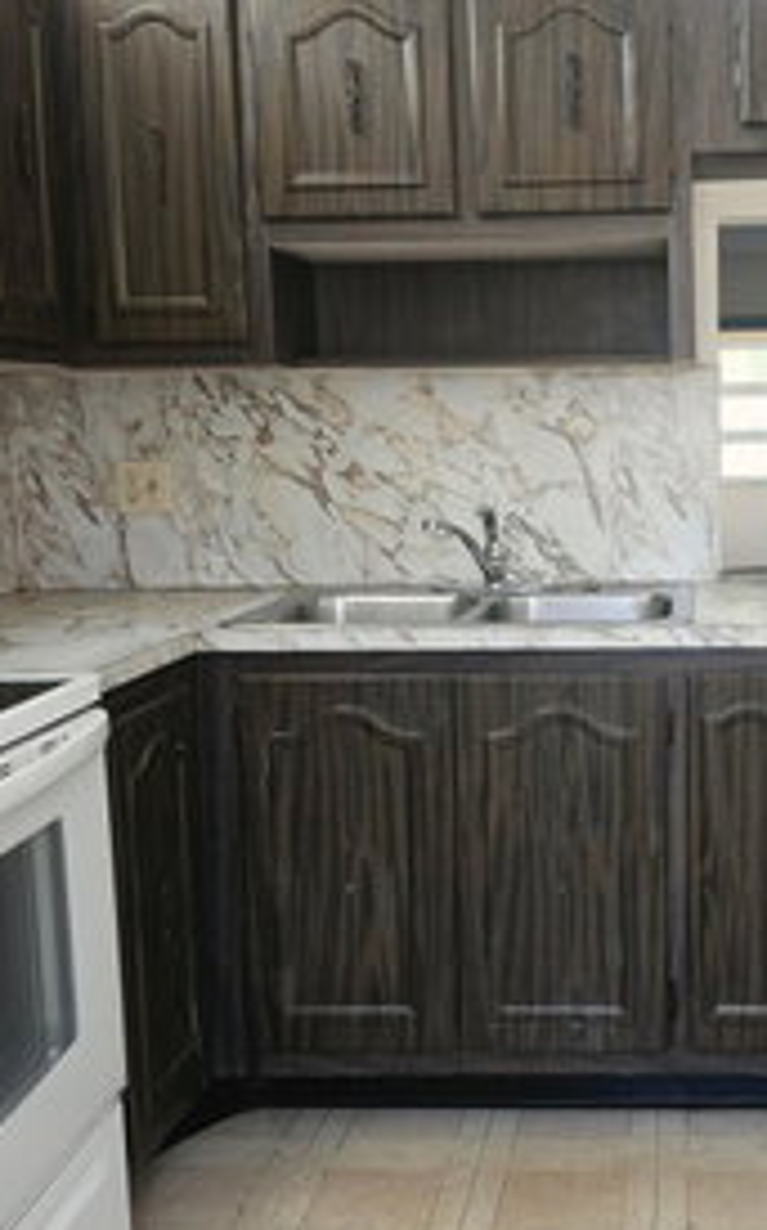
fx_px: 1272
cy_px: 570
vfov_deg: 51.5
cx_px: 657
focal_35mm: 38
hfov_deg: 32.3
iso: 50
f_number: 1.4
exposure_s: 1/60.2
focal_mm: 6.5
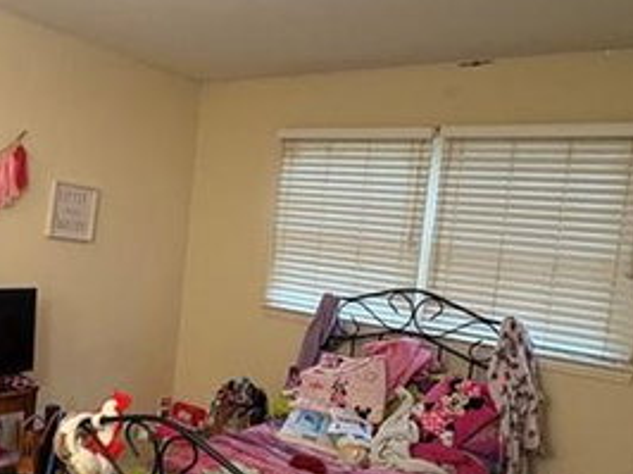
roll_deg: -6.7
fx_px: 658
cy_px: 275
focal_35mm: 36
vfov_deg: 39.5
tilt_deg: -2.8
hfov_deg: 50.4
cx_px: 209
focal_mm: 2.22
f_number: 2.2
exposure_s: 1/60
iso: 800
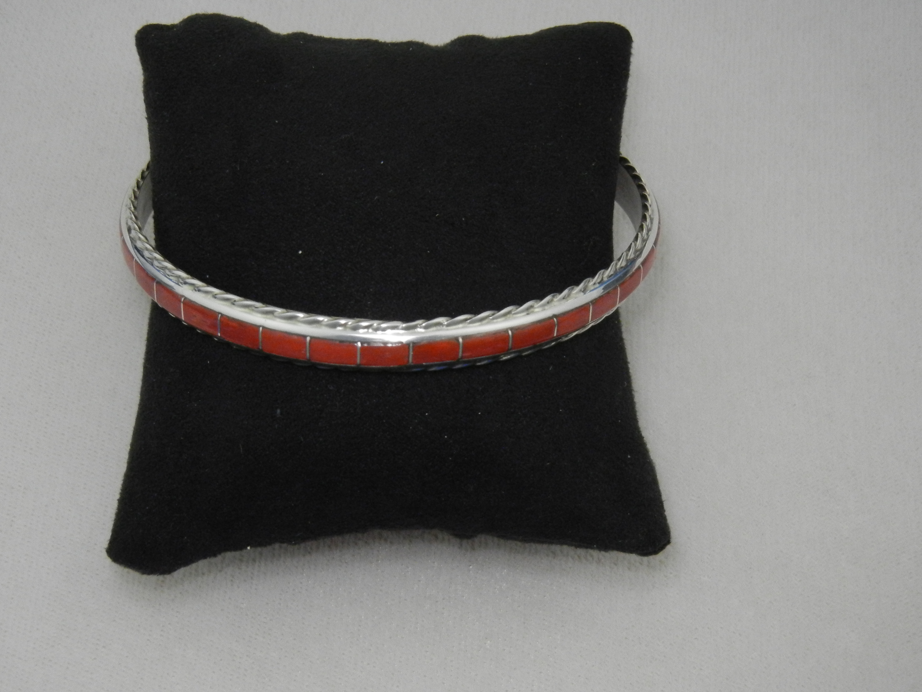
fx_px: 1705
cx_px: 426
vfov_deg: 22.9
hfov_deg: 30.3
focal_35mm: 64
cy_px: 355
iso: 800
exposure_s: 1/30
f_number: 8
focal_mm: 10.6
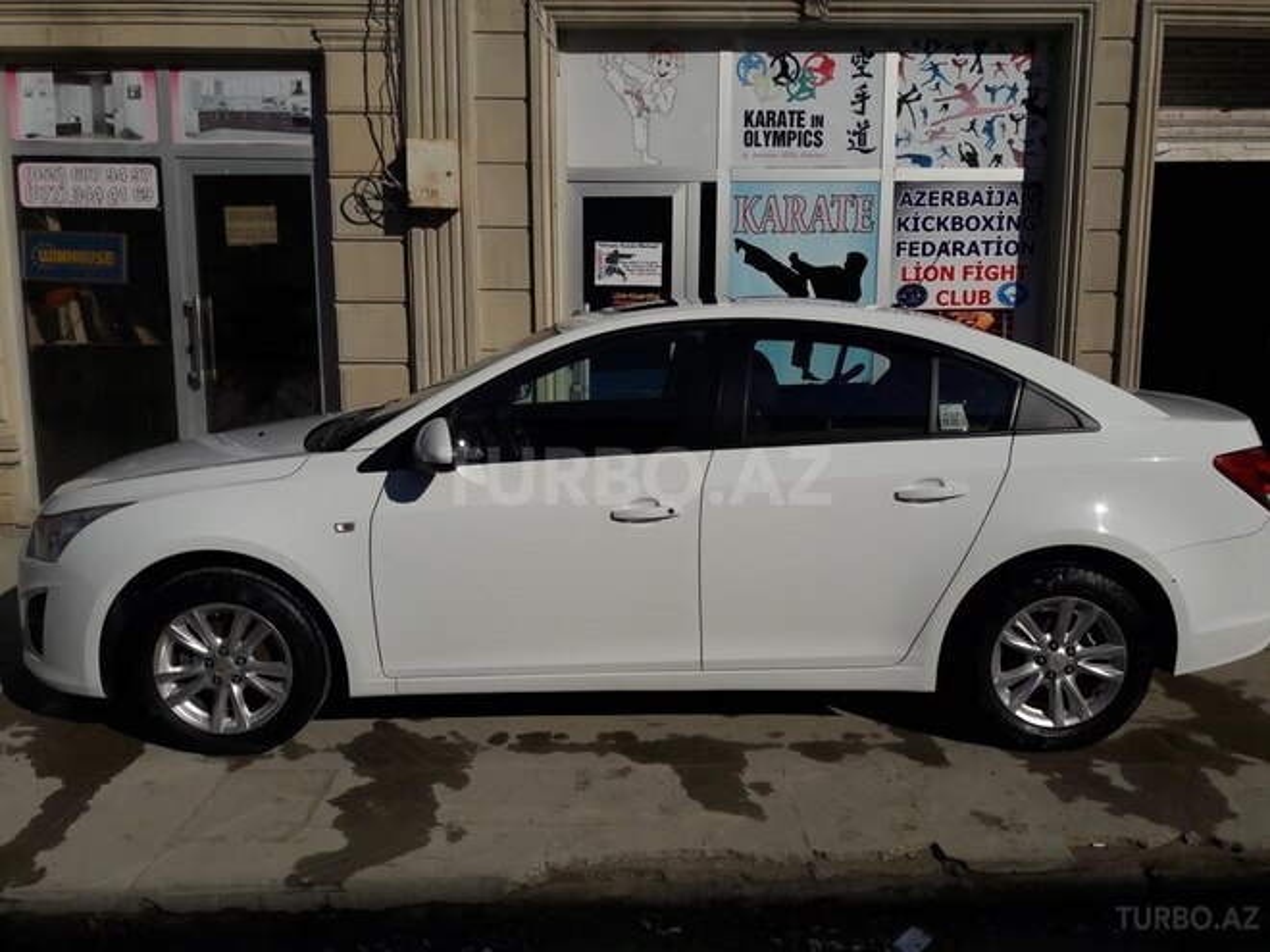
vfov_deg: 49.7
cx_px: 635
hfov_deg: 63.4
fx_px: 1027
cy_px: 476
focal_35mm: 28
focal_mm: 3.7
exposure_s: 1/6623
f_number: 1.9
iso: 40
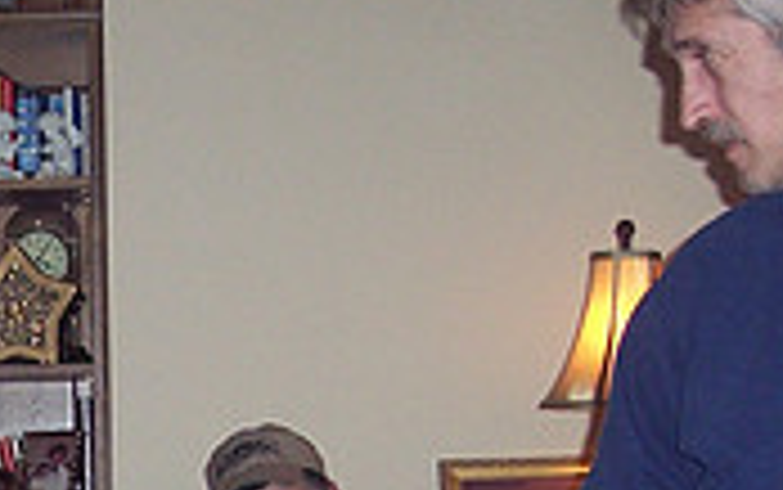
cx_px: -180
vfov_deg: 9.4
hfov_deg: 14.6
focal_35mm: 138
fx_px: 2947
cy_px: 551
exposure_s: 1/60
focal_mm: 8
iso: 140
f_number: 2.8
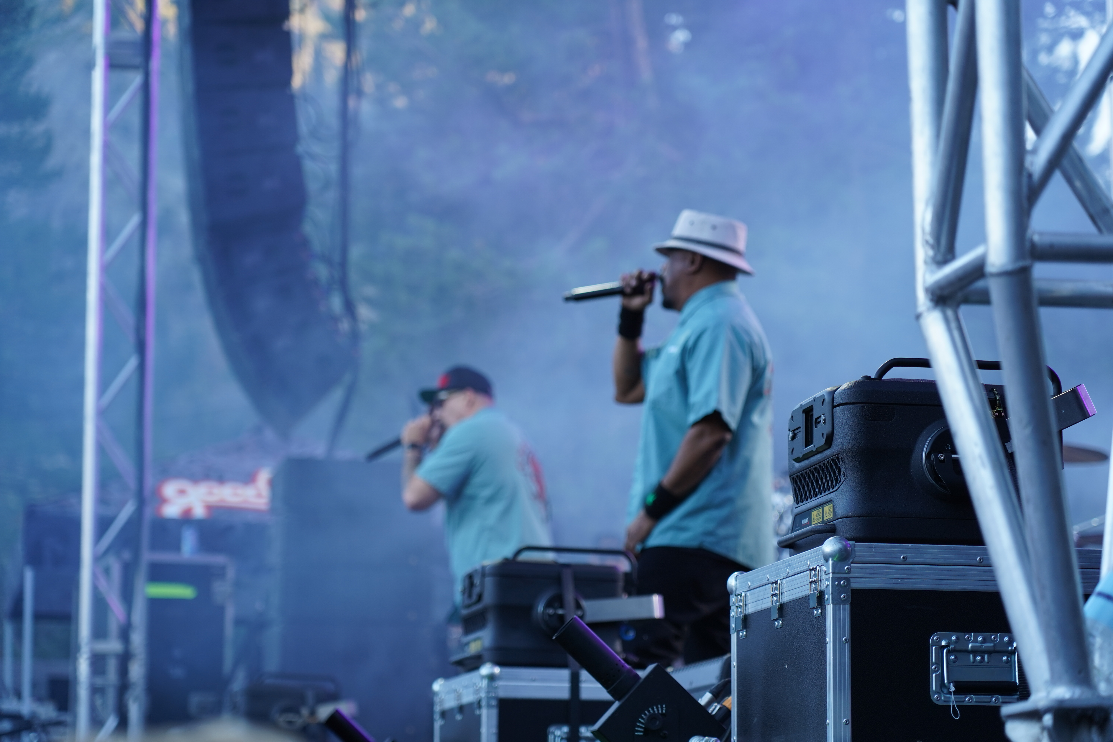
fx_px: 3246
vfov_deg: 13.0
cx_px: 556
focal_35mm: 105
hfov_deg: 19.5
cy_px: 371
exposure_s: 1/160
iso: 320
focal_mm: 105
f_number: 4
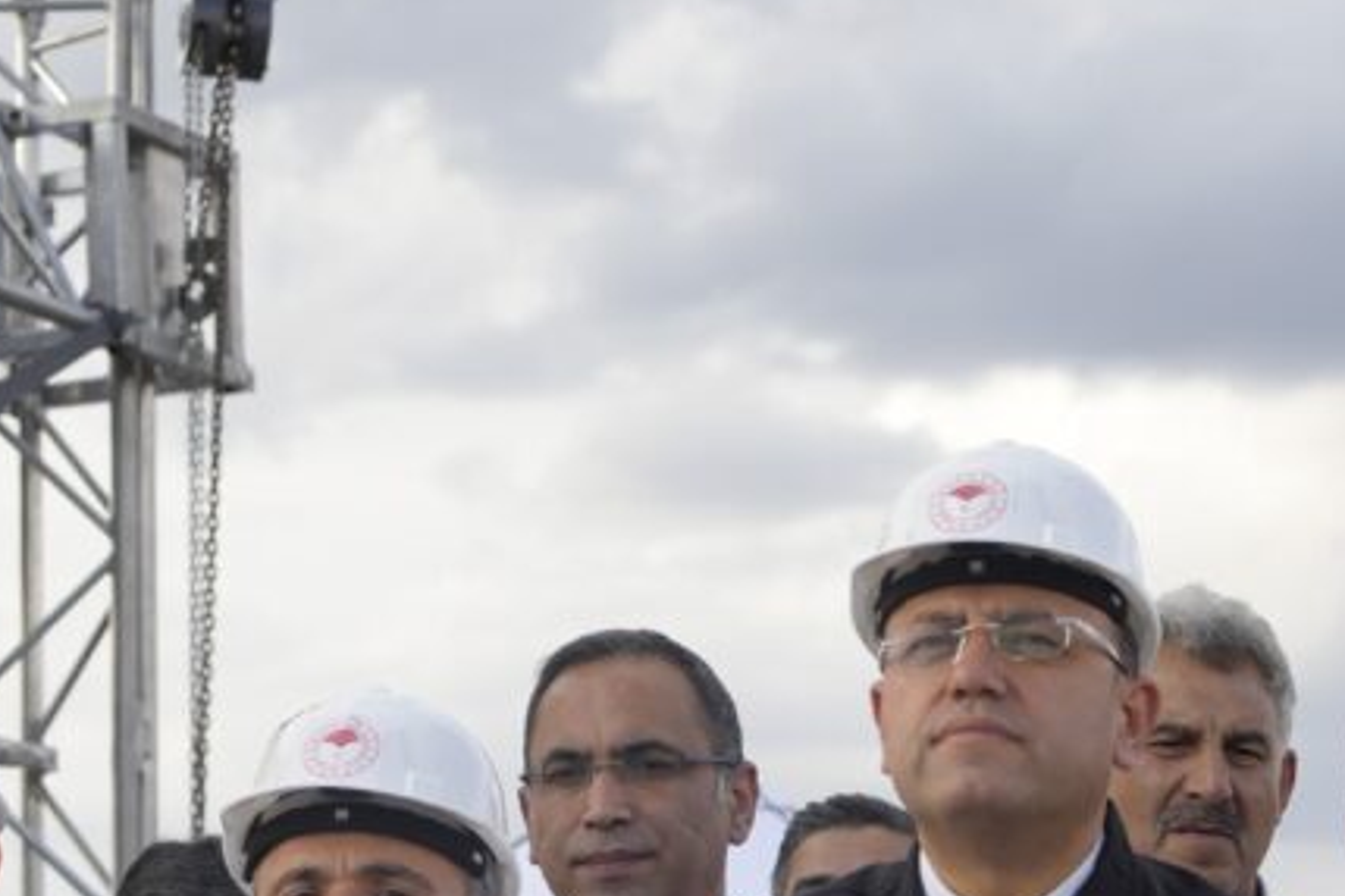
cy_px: 982
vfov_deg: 10.5
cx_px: 655
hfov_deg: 15.9
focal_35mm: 129
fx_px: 4819
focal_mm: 54
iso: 100
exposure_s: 1/350
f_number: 4
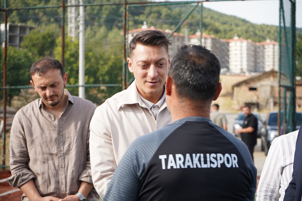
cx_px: 151
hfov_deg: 28.8
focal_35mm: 70
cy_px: 100
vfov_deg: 19.5
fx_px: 587
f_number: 5.6
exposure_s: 1/160
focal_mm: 70
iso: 100
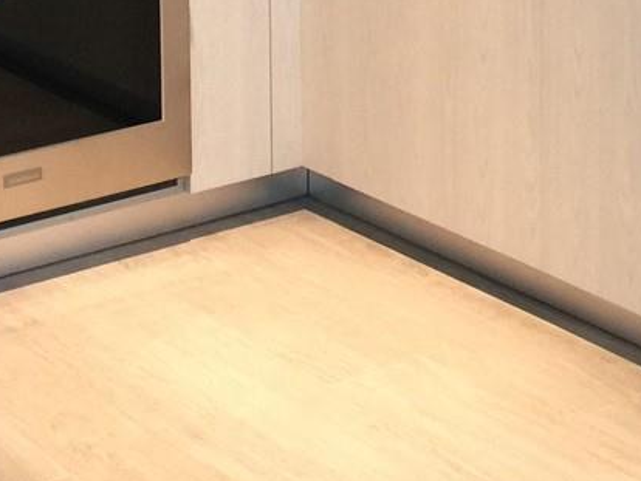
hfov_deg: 17.6
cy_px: -268
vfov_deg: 12.5
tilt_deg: -6.5
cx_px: 277
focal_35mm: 112
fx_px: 2075
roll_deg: -0.1
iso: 64
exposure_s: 1/15
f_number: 2.2
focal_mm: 4.15
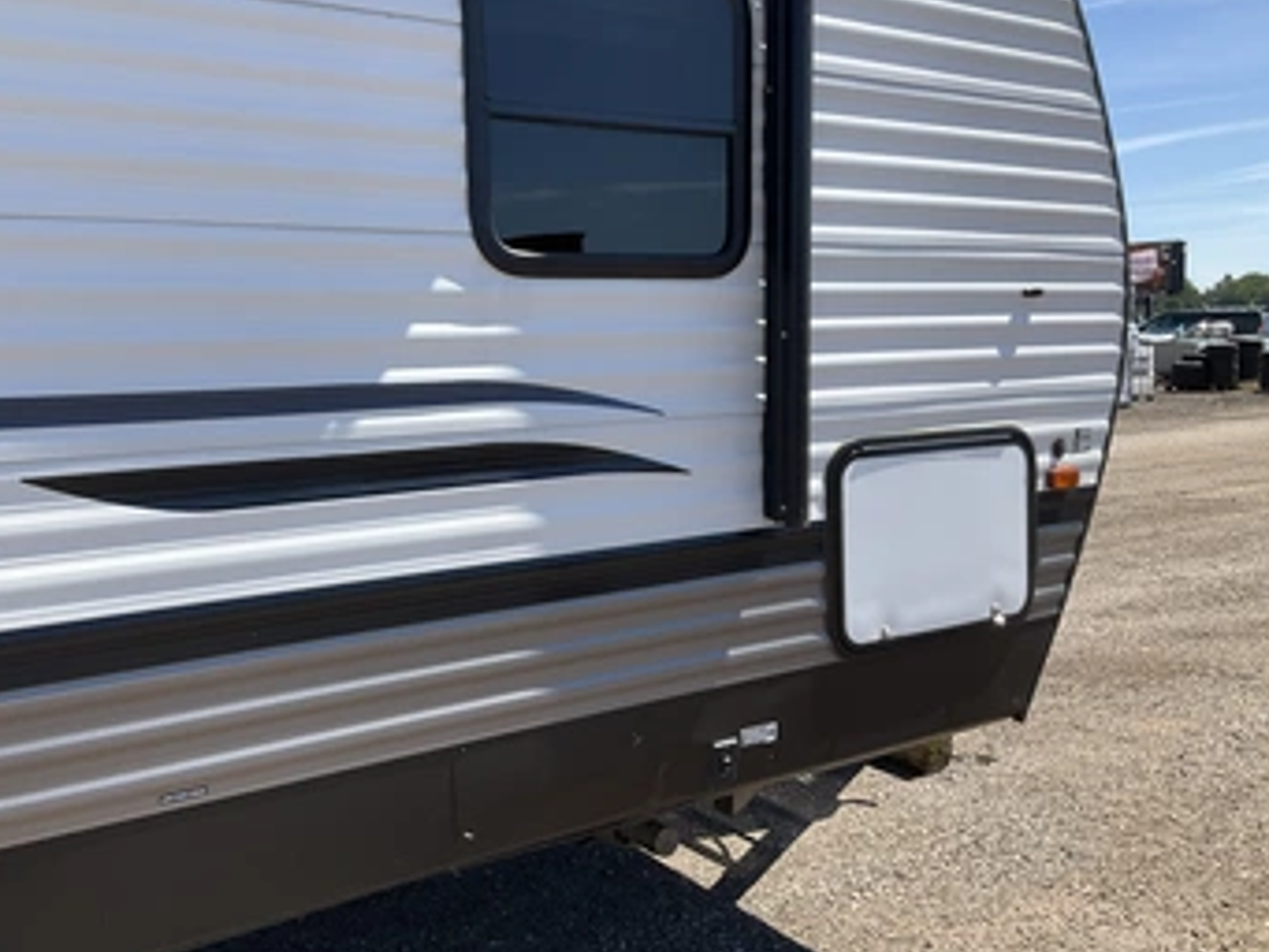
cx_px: 543
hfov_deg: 53.7
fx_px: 1247
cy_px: 487
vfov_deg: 41.8
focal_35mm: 34
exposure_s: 1/1121
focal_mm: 3
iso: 25
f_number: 1.8
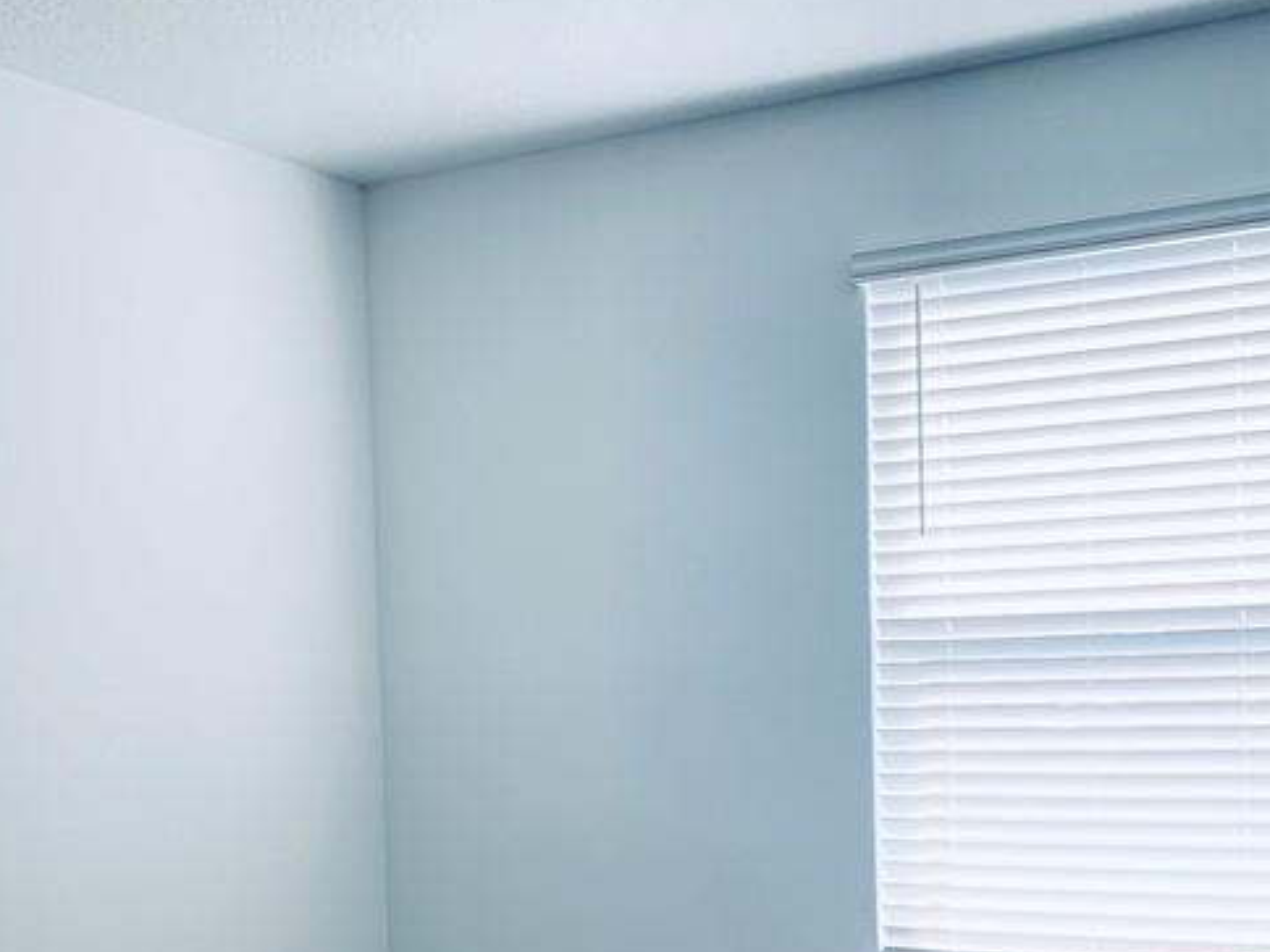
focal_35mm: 55
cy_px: 821
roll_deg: +1.4
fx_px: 2018
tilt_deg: -1.0
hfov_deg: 34.6
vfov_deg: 25.9
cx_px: 436
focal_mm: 4.25
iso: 32
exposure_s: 1/122
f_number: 1.8
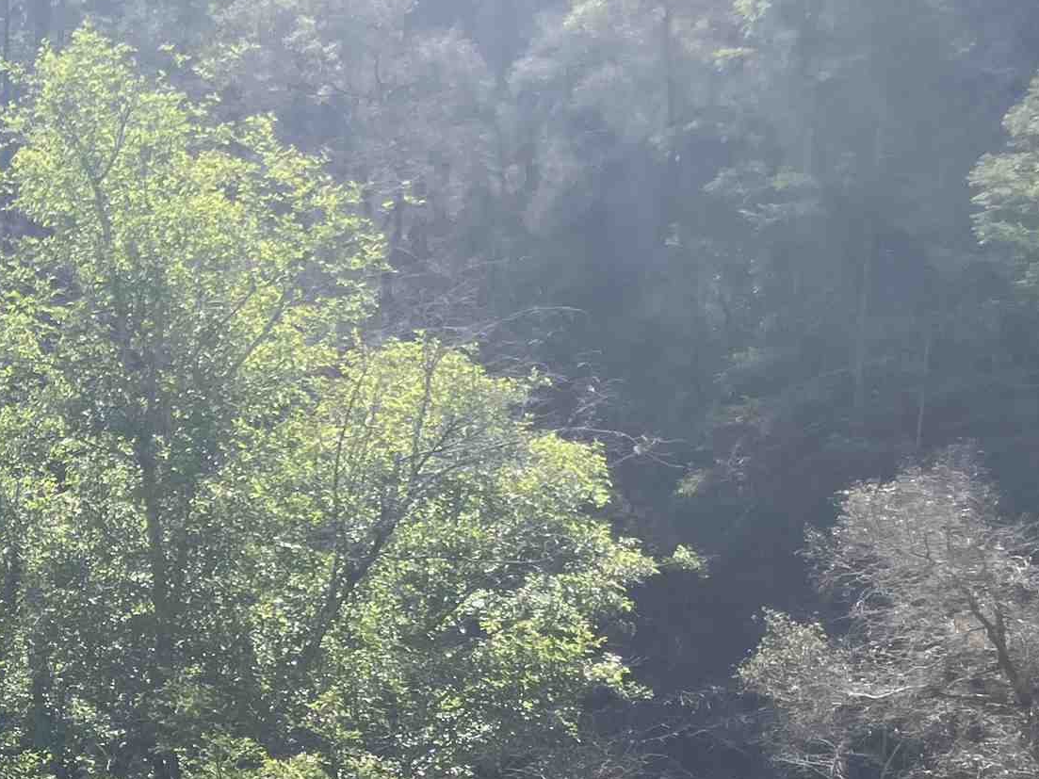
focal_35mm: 78
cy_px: 754
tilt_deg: -13.2
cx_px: -206
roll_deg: -1.0
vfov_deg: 18.5
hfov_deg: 23.0
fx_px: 2341
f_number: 1.8
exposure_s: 1/960
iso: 32
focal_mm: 3.99
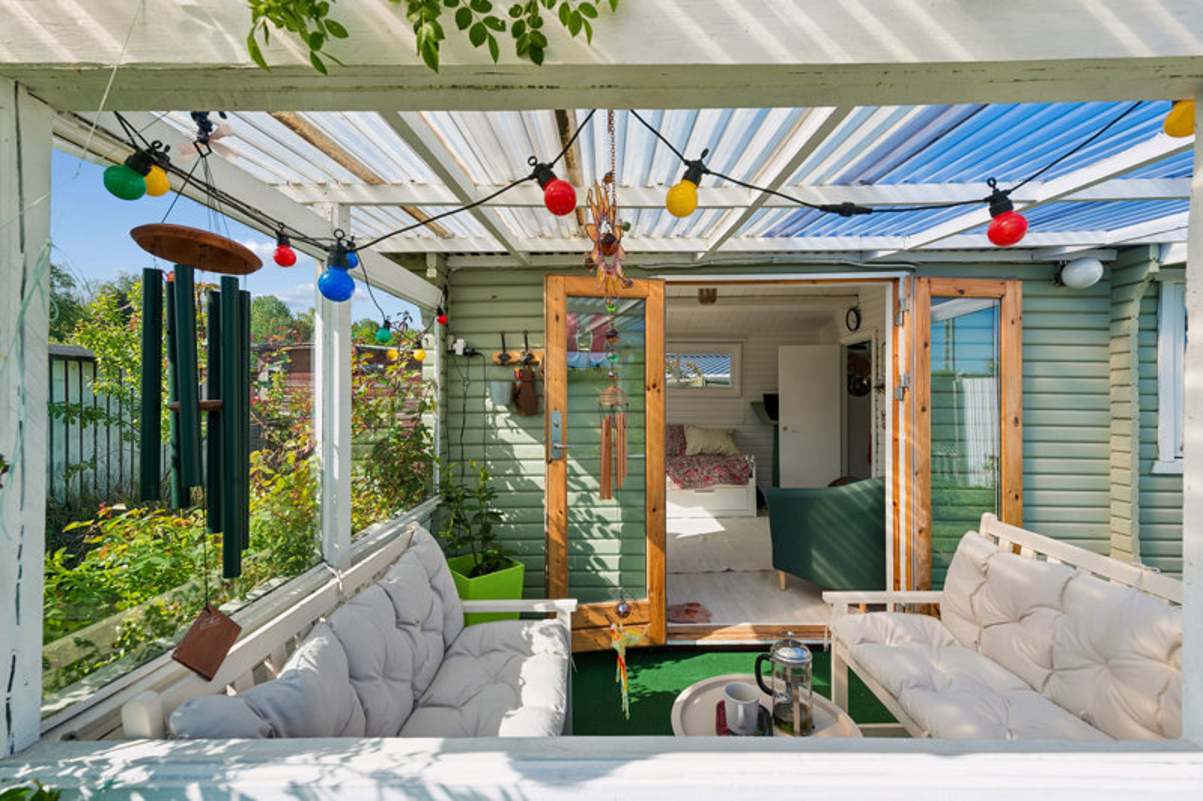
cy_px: 400
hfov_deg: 100.4
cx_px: 602
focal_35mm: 15
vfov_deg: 77.3
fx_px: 501
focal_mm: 15
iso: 200
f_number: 10
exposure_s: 1/125
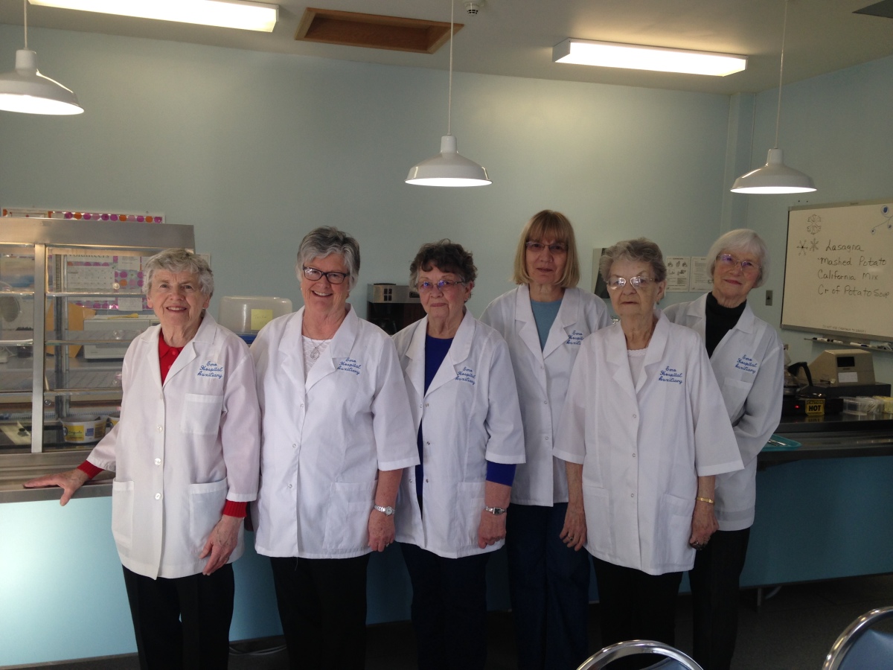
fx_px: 851
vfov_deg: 42.9
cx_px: 446
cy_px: 335
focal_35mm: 33
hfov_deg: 55.4
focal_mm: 4.12
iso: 50
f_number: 2.4
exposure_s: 1/40
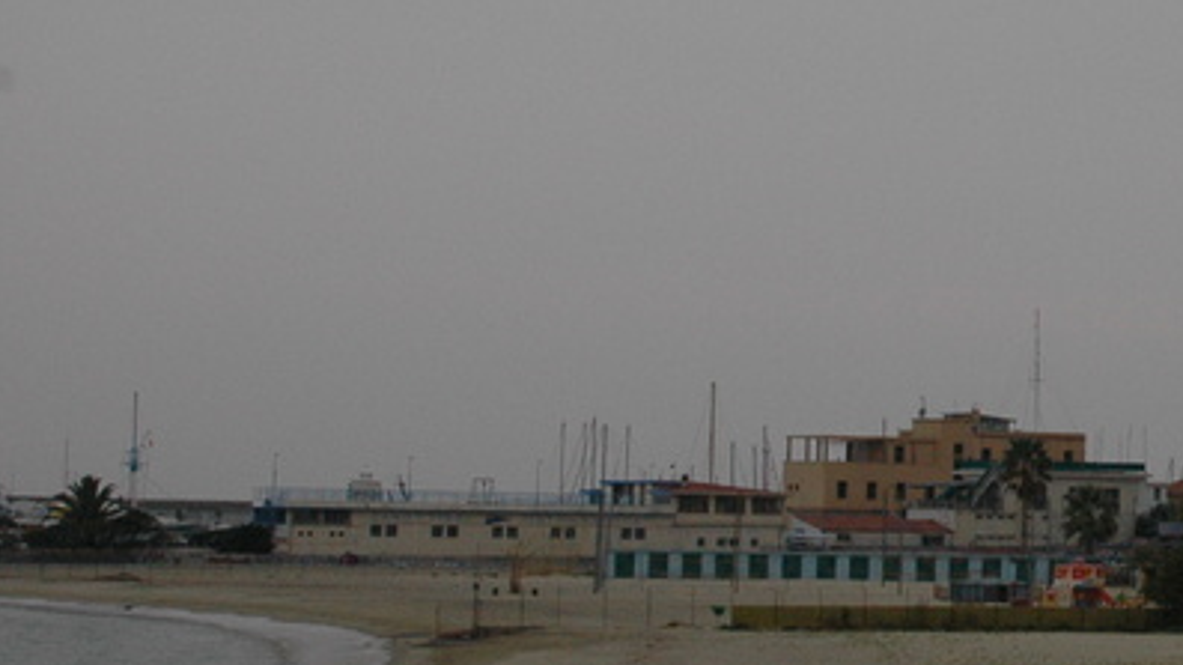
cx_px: 1274
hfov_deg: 20.4
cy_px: 292
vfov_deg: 12.1
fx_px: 3136
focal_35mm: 100
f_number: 8
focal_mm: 28
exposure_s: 1/250
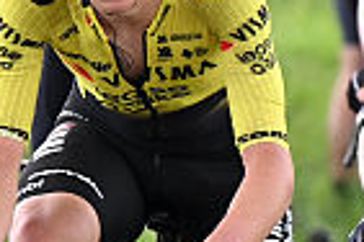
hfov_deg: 1.0
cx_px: 891
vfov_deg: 0.6
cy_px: 188
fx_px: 21393
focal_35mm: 2116
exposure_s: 1/1250
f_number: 3.5
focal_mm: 195
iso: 800
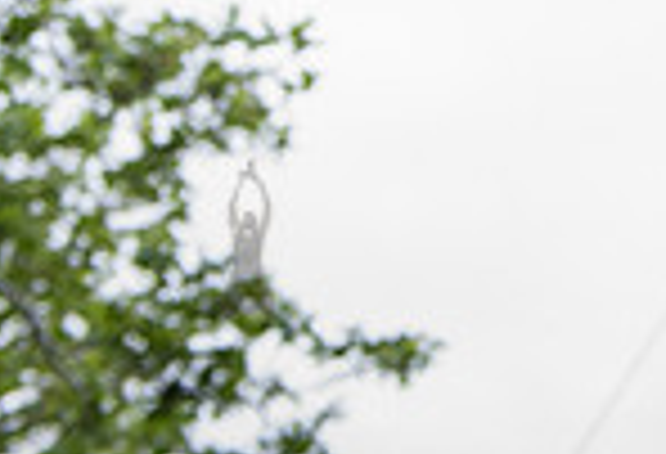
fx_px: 4044
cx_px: 1403
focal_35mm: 217
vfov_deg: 6.0
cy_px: -818
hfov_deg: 8.8
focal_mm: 38
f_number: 4
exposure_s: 1/250
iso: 640
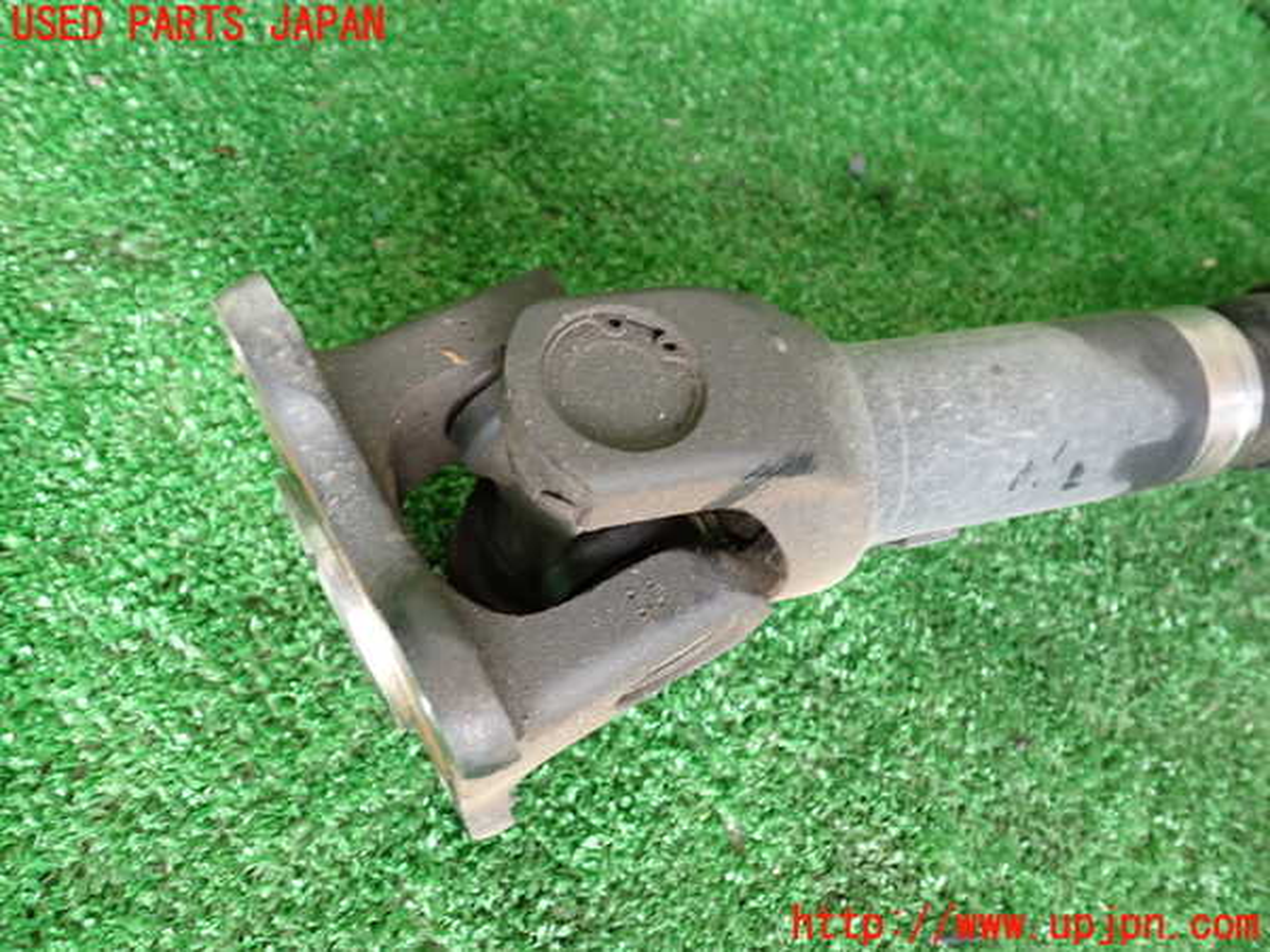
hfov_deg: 60.0
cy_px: 476
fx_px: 1101
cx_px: 635
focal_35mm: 30
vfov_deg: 46.8
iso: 400
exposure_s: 1/30
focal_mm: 5.4
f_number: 2.3
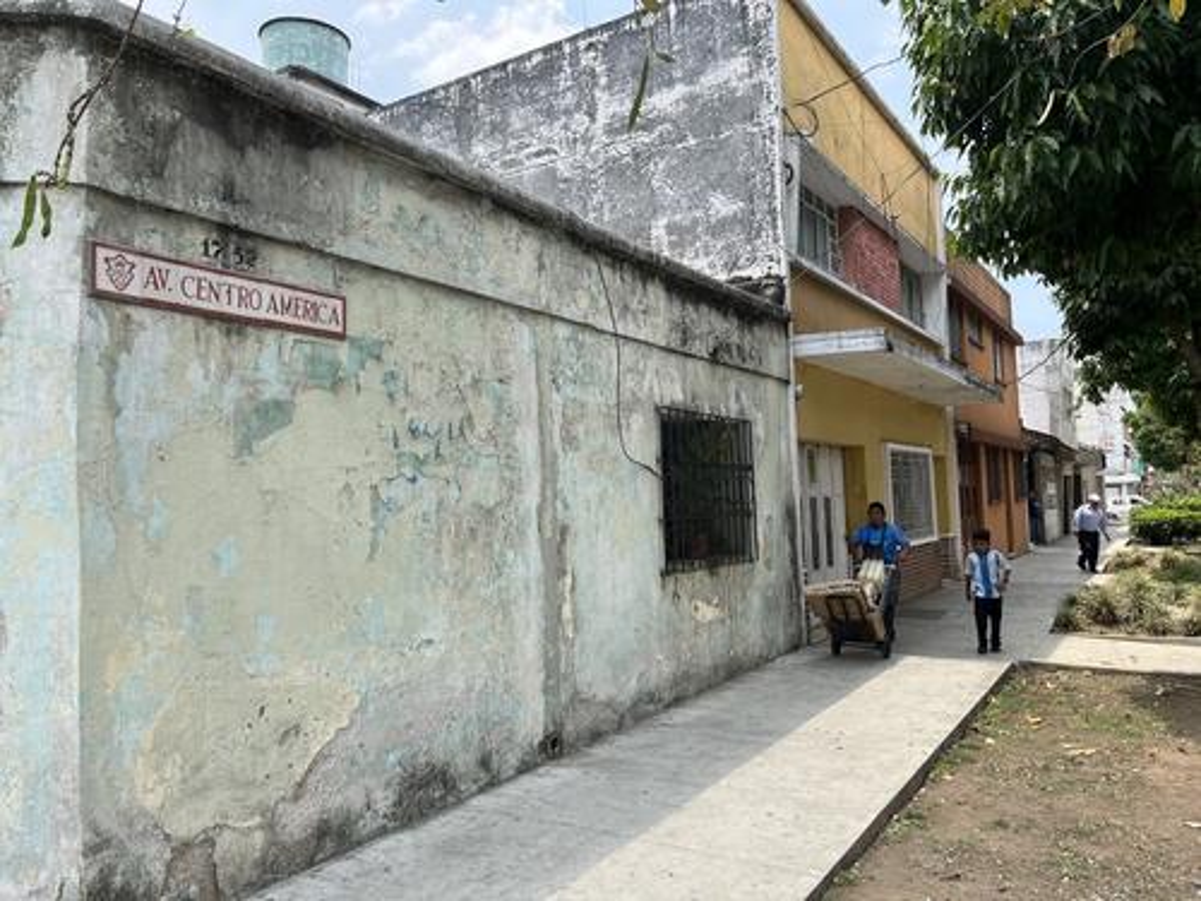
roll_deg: +2.0
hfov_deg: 67.3
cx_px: 600
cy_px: 450
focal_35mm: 26
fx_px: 902
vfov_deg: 53.1
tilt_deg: +4.3
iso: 50
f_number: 1.6
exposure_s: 1/1372
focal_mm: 5.1
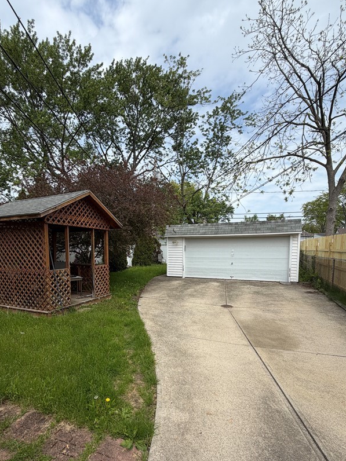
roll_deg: +0.2
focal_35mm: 18
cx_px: 154
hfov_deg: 71.4
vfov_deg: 87.0
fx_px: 240
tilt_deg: -4.4
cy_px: 269
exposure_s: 1/770
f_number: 2.2
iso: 25
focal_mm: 2.22
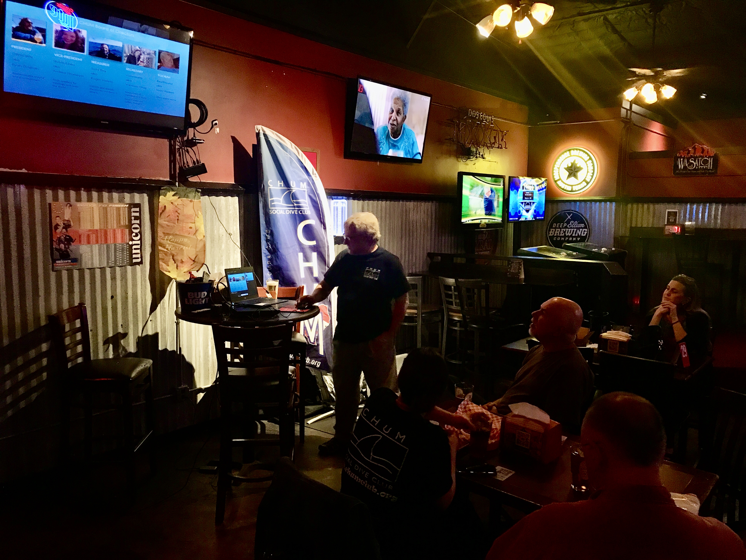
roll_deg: -0.5
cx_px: 373
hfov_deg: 63.4
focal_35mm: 28
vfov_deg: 49.7
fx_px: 603
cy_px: 280
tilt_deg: -6.1
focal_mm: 3.99
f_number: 1.8
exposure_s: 1/15
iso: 80
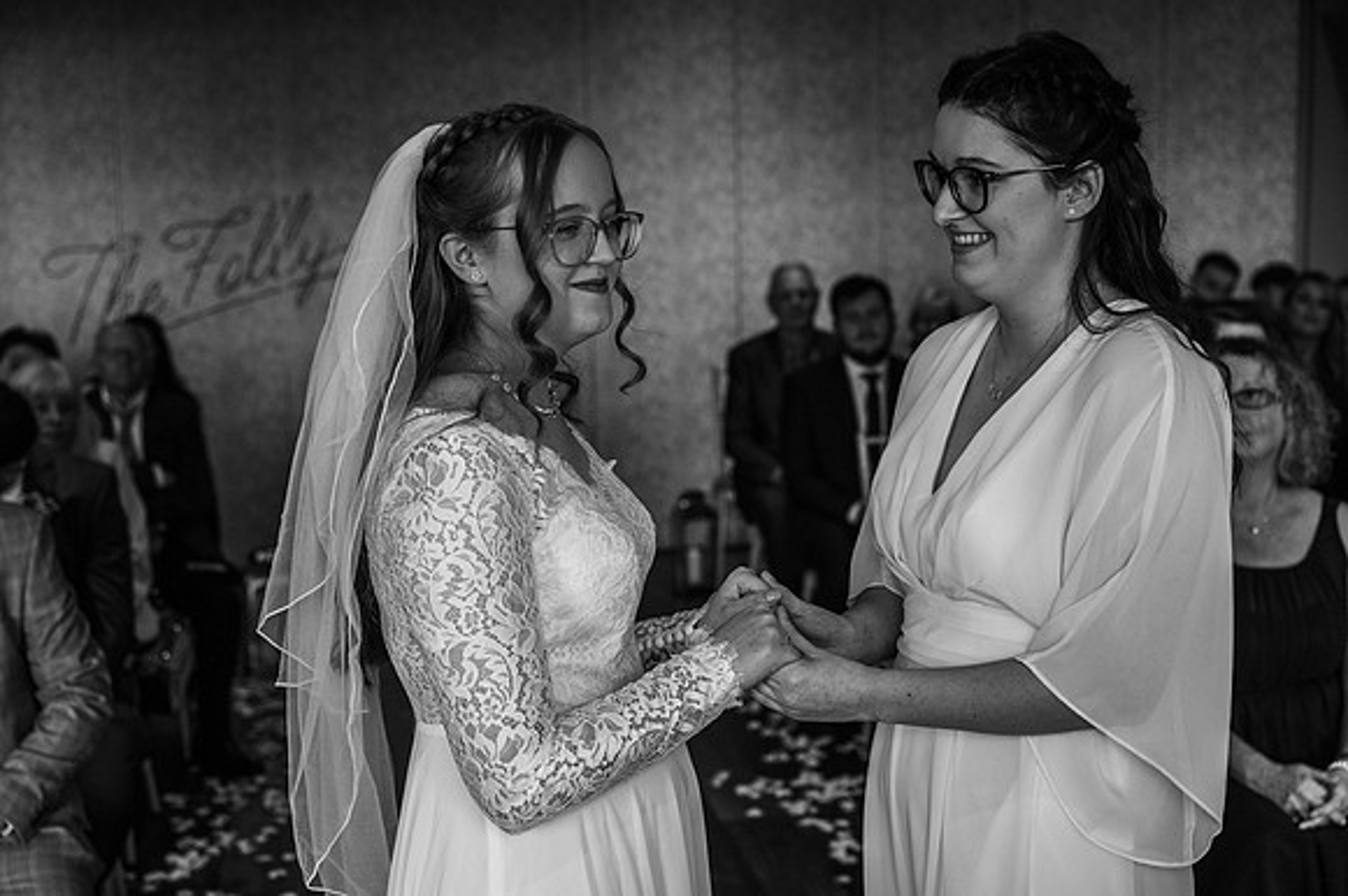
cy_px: 448
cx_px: 674
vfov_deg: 26.5
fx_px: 1909
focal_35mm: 51
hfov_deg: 38.9
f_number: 4
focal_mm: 51
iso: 800
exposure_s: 1/200
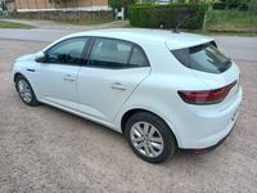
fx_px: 186
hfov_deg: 69.4
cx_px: 128
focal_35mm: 25
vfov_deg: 54.9
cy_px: 96
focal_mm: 4.6
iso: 25
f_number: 2
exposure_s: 1/337
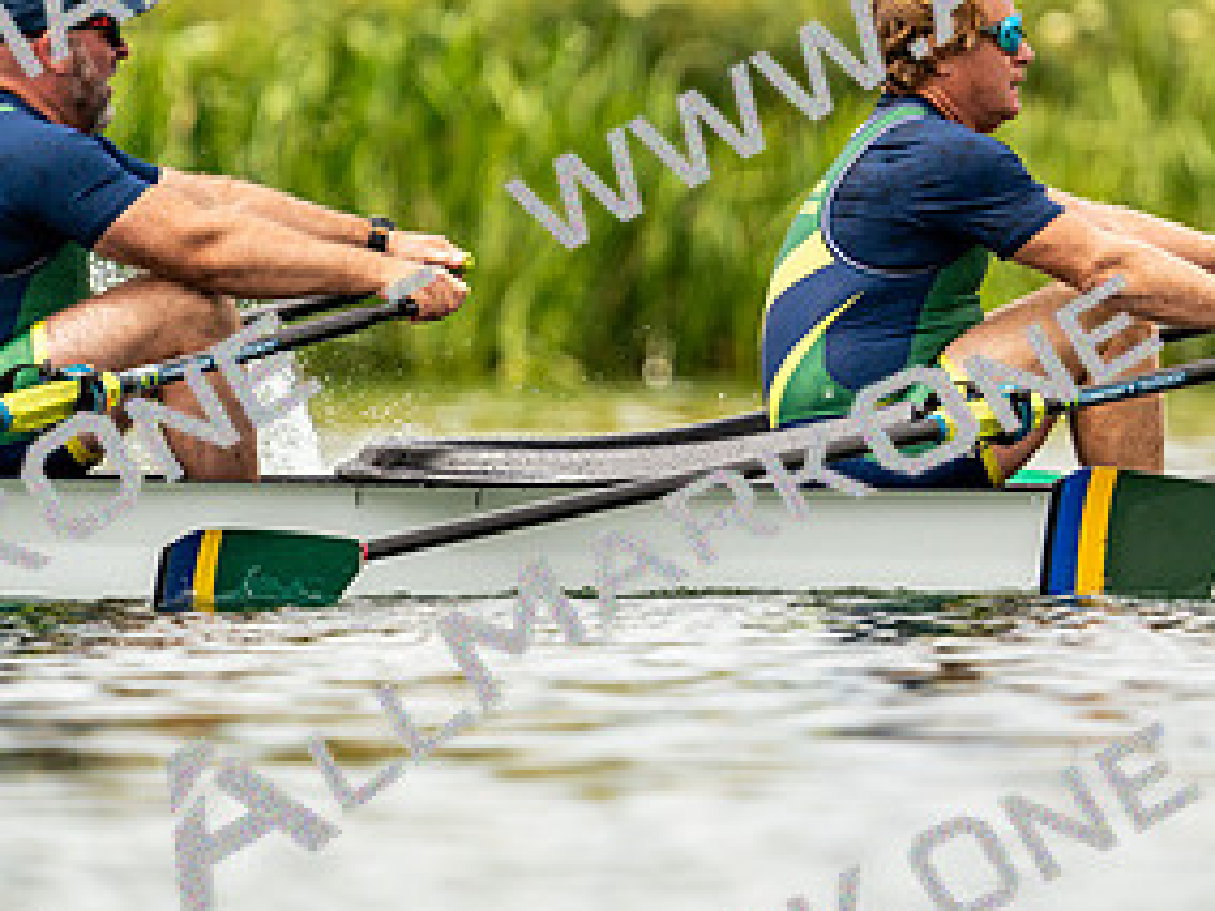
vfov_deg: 1.3
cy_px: 263
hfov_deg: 1.7
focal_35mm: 1180
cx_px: 1035
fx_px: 41417
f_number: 6.3
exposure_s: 1/2000
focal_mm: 600
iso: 320
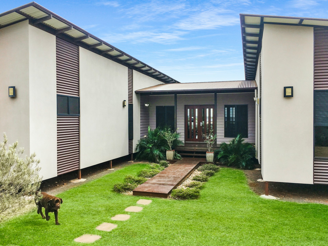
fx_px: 275
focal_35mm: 29
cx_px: 164
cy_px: 123
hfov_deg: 61.7
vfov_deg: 48.2
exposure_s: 1/668
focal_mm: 4.15
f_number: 2.2
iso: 25
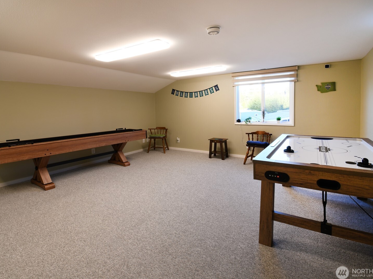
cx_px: 179
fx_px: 183
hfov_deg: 91.0
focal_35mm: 17
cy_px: 137
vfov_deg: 74.7
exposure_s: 1/3
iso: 200
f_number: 11
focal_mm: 10
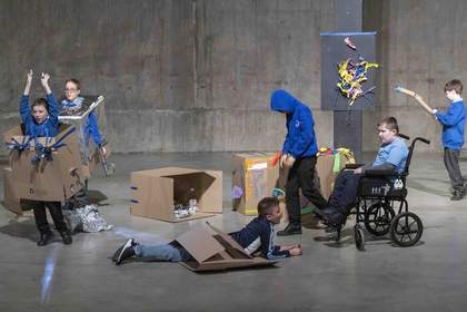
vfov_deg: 19.5
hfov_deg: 28.8
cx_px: 234
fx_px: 908
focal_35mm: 70
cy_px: 156
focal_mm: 70
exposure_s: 1/125
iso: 6400
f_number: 3.2
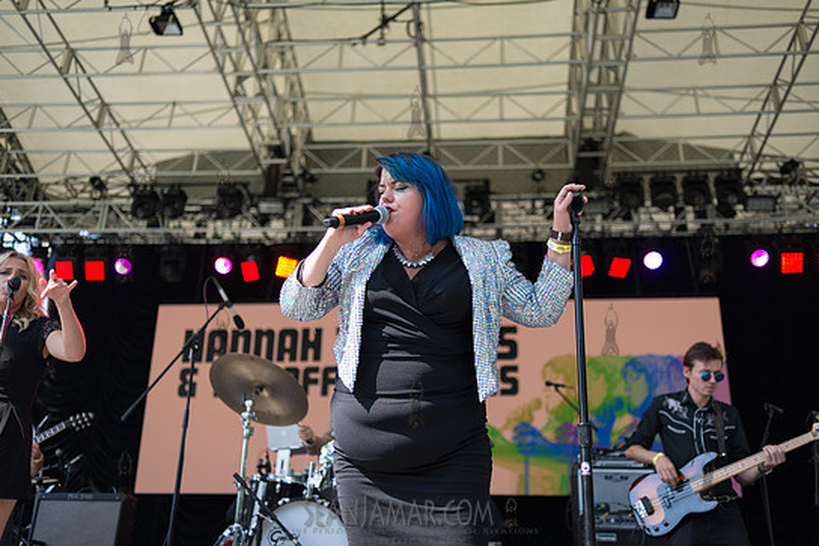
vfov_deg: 35.1
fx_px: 865
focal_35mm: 38
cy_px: 256
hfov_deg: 50.7
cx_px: 416
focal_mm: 35
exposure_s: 1/2500
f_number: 2
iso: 200
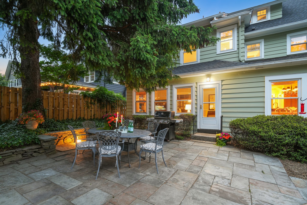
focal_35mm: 16
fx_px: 136
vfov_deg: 73.7
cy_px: 102
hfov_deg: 96.7
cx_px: 154
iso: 400
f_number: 8
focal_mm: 16
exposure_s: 2
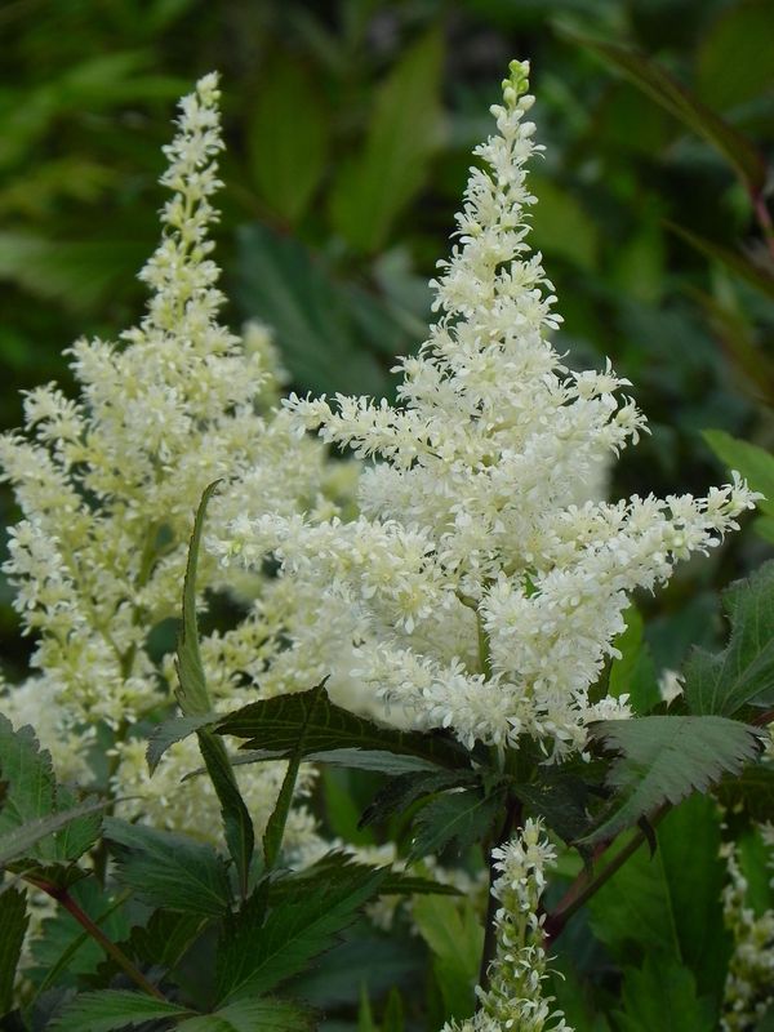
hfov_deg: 7.0
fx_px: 6320
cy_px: 516
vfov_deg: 9.3
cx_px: 387
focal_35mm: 212
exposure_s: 1/400
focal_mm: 37.7
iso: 160
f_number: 5.6
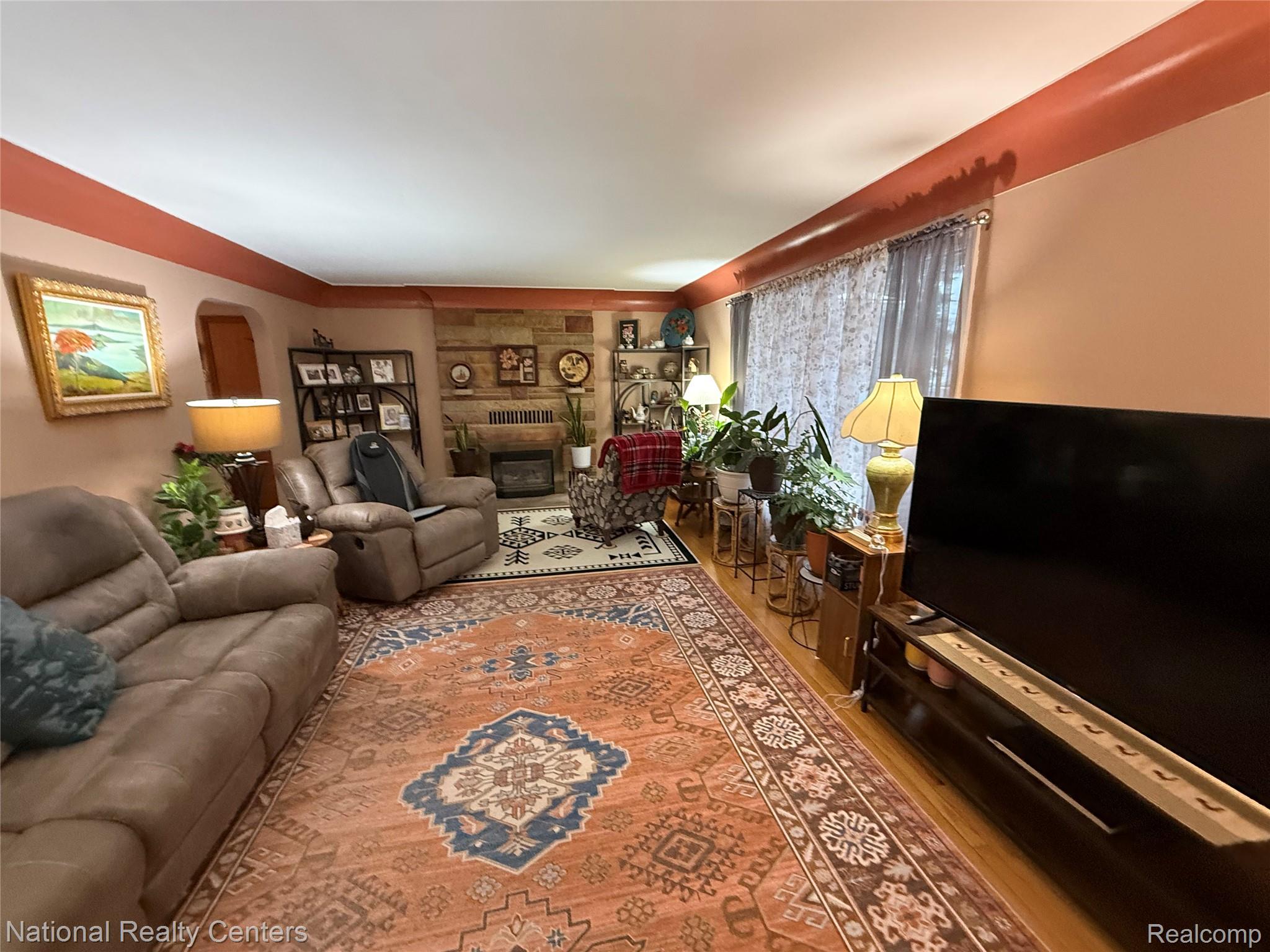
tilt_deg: -6.8
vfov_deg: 85.7
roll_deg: +1.9
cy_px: 476
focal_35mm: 14
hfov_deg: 102.1
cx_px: 635
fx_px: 514
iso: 500
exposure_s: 1/60
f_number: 2.2
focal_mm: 2.22
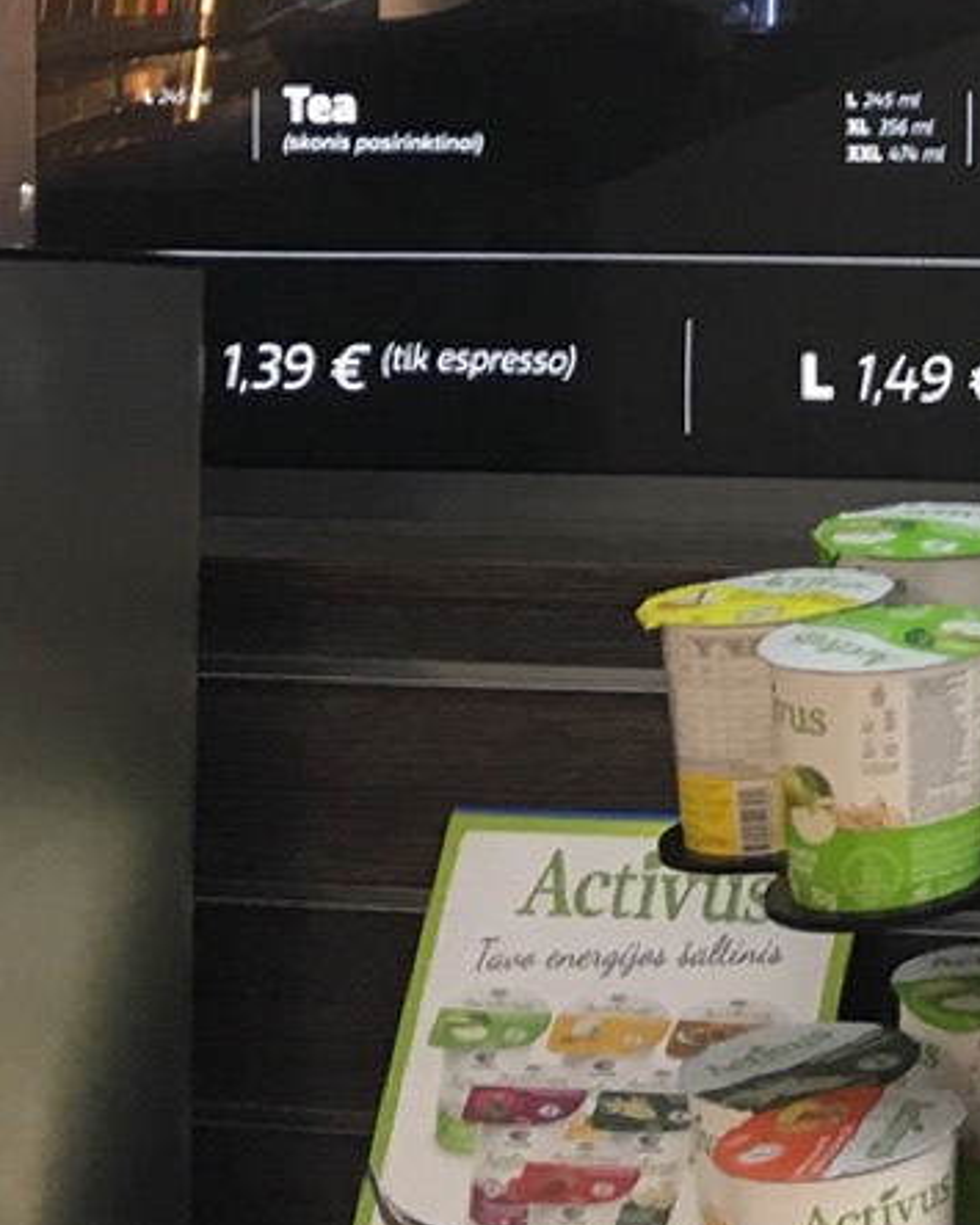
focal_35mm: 102
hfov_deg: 13.0
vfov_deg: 18.1
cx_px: 1985
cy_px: -146
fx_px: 3699
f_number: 2.2
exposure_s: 1/33
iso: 80
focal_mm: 4.15
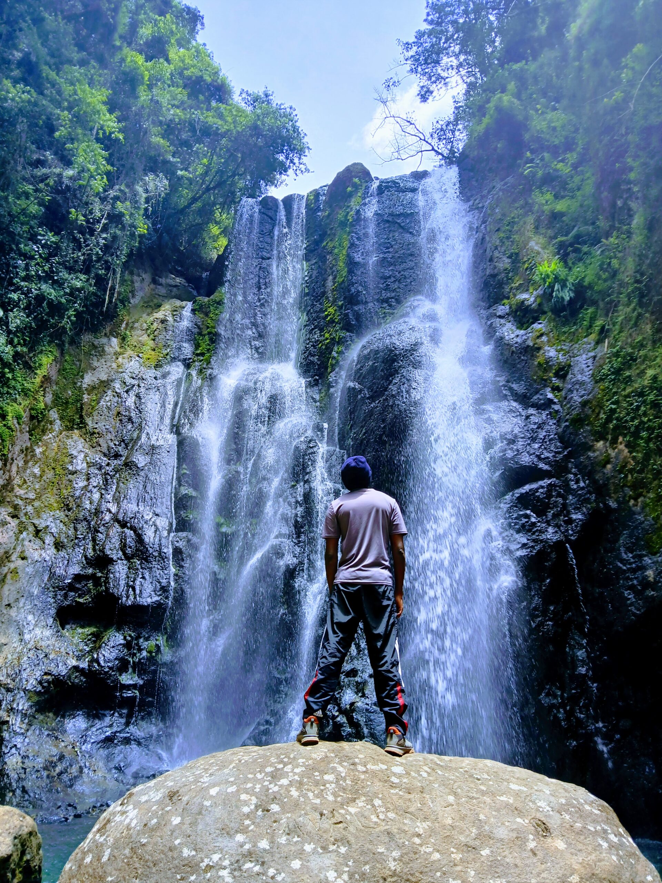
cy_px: 442
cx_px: 331
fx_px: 663
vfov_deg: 67.3
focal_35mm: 26
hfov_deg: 53.1
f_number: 1.8
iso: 20
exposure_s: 1/105
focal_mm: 3.98
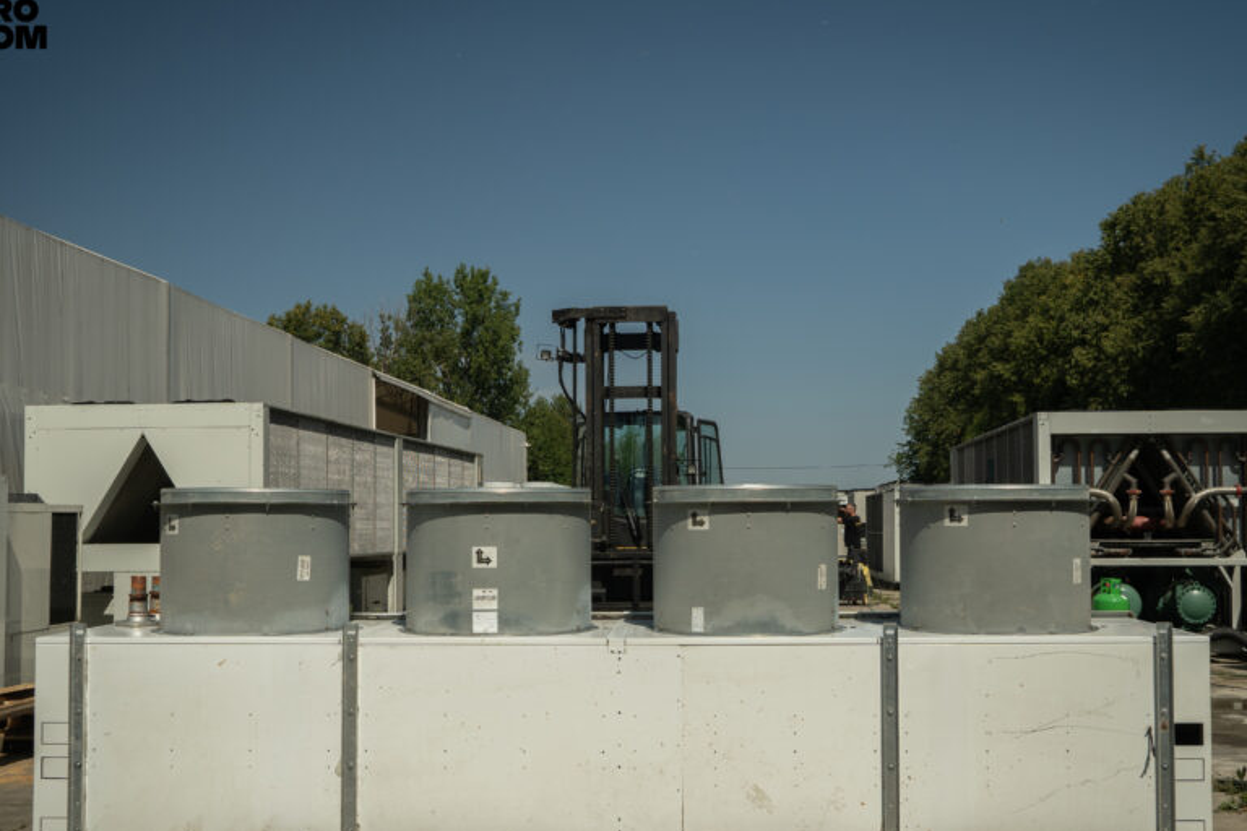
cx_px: 649
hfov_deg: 48.4
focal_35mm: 40
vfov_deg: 33.3
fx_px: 1385
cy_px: 486
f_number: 8
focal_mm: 30
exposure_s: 1/250
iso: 100
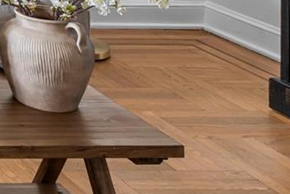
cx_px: -384
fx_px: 677
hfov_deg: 15.3
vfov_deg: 13.3
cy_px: -228
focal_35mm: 84
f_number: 10
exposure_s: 1/1.25
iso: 250
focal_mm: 14
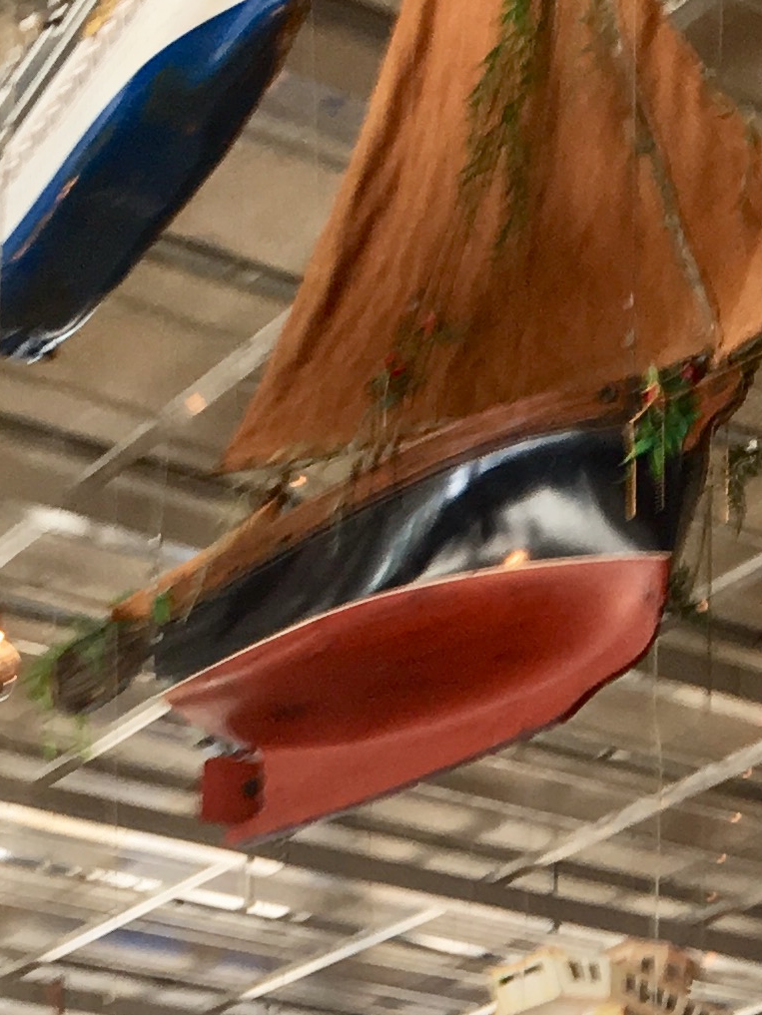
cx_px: 925
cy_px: 1461
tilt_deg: +8.2
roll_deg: -1.4
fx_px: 3375
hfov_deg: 12.6
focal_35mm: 115
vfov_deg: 15.9
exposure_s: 1/60
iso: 25
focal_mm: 4.15
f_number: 2.2
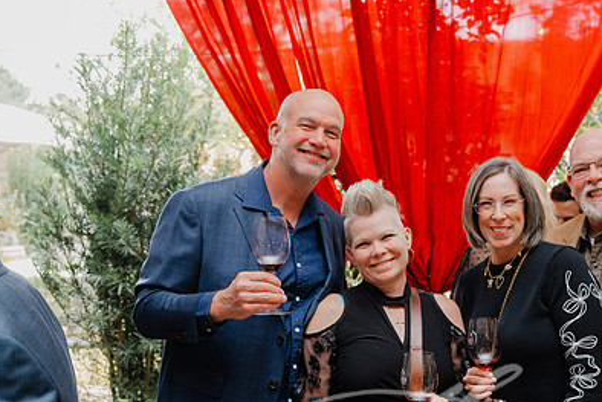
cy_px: 277
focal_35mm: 53
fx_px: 887
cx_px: 434
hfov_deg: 36.8
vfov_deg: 25.4
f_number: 4
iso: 2000
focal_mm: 36
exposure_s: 1/160
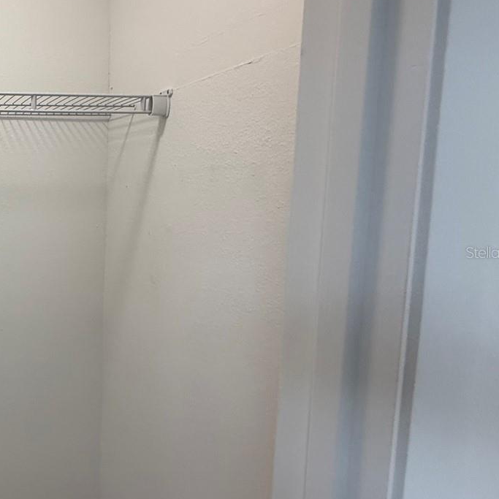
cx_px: -50
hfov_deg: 43.2
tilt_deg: -5.7
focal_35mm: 29
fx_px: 473
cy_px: 252
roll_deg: -0.2
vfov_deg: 55.6
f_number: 2.2
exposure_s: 1/120
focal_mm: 2.22
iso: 160
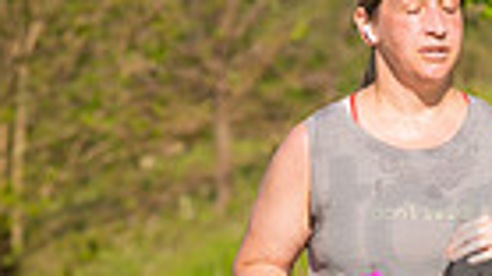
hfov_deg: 3.8
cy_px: 281
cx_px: 439
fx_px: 7406
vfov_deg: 2.1
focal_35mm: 568
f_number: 5.6
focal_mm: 130
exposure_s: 1/2000
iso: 400
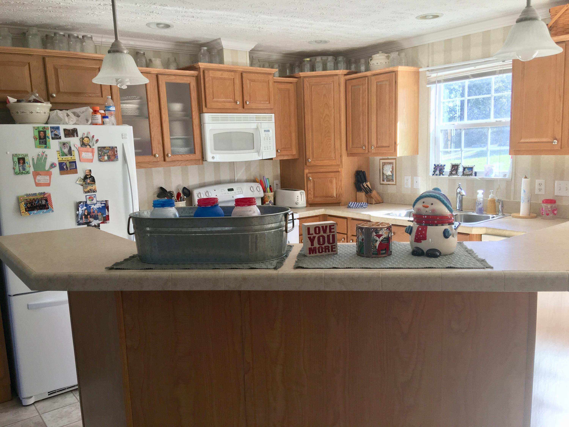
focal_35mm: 29
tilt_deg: -5.6
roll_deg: +1.6
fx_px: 477
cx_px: 284
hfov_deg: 61.7
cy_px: 214
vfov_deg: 48.2
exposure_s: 1/40
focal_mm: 4.15
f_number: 2.2
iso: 32
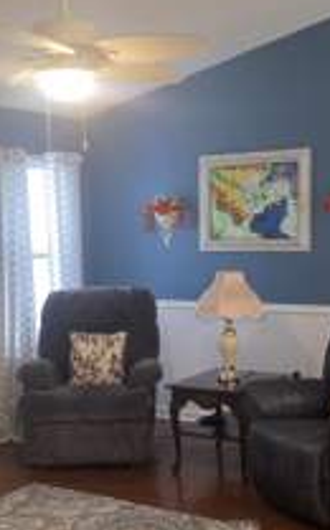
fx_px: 809
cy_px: 303
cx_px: 114
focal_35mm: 56
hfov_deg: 23.0
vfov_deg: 36.3
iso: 640
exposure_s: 1/120
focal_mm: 6.3
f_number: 1.7
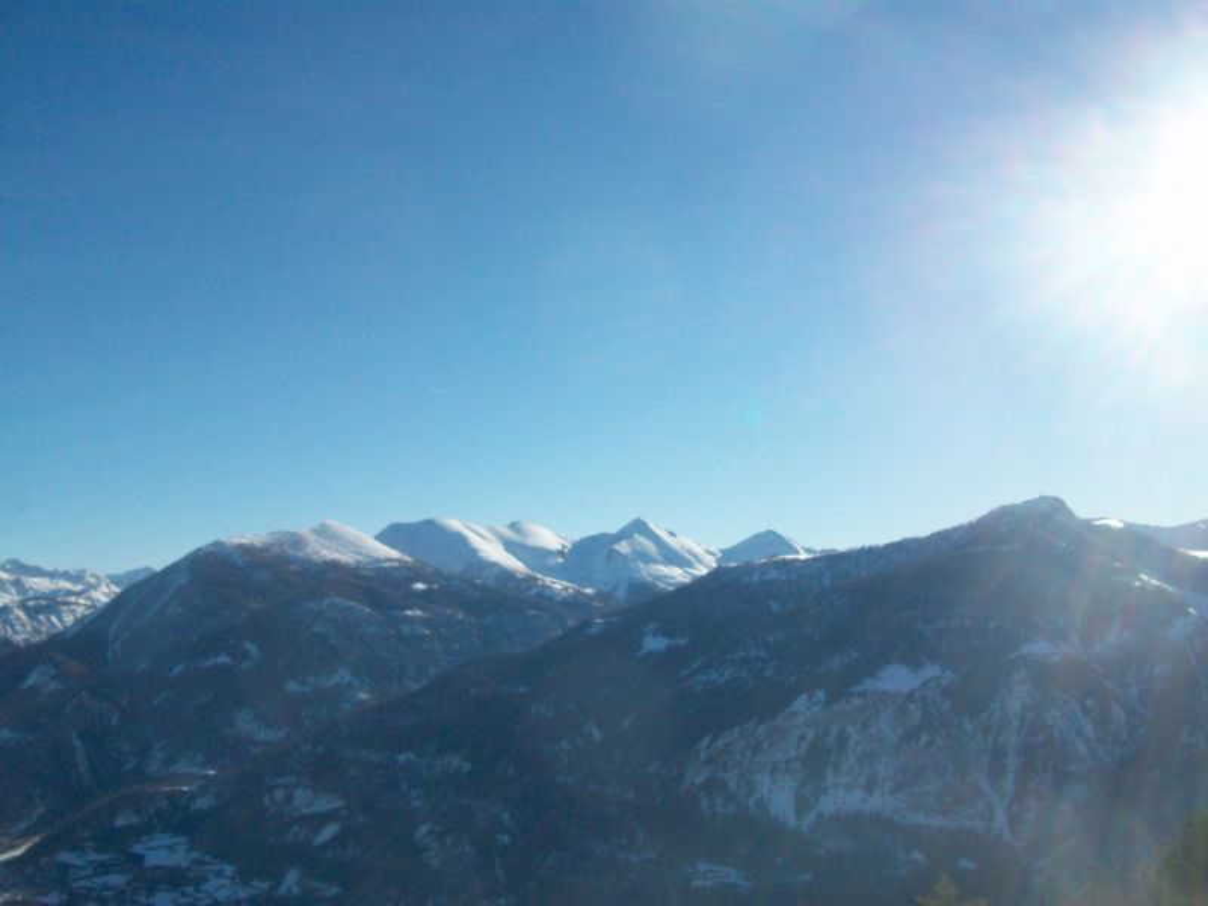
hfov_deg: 54.0
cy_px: 453
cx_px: 604
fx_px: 1187
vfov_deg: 41.8
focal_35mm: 34
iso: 80
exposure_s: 1/800
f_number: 5.5
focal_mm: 5.7
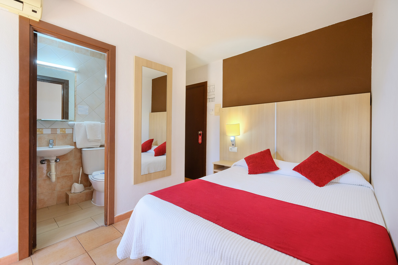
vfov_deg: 77.3
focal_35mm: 15
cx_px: 199
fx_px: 166
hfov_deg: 100.4
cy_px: 132
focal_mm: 10
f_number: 6.4
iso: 800
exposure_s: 1/10
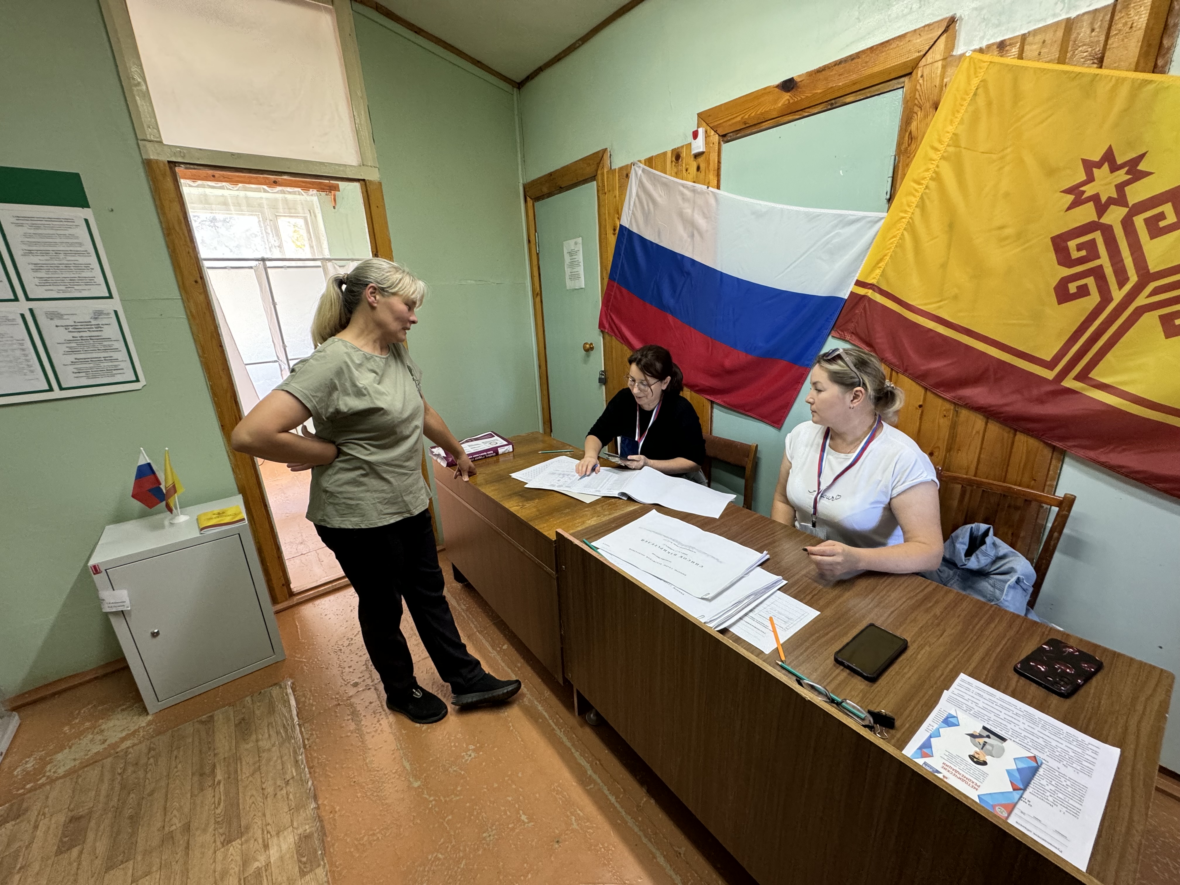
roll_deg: +2.8
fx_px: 477
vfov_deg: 85.7
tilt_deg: -17.8
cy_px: 442
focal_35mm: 14
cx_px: 590
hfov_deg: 102.1
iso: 200
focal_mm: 2.22
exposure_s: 1/50
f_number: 2.2
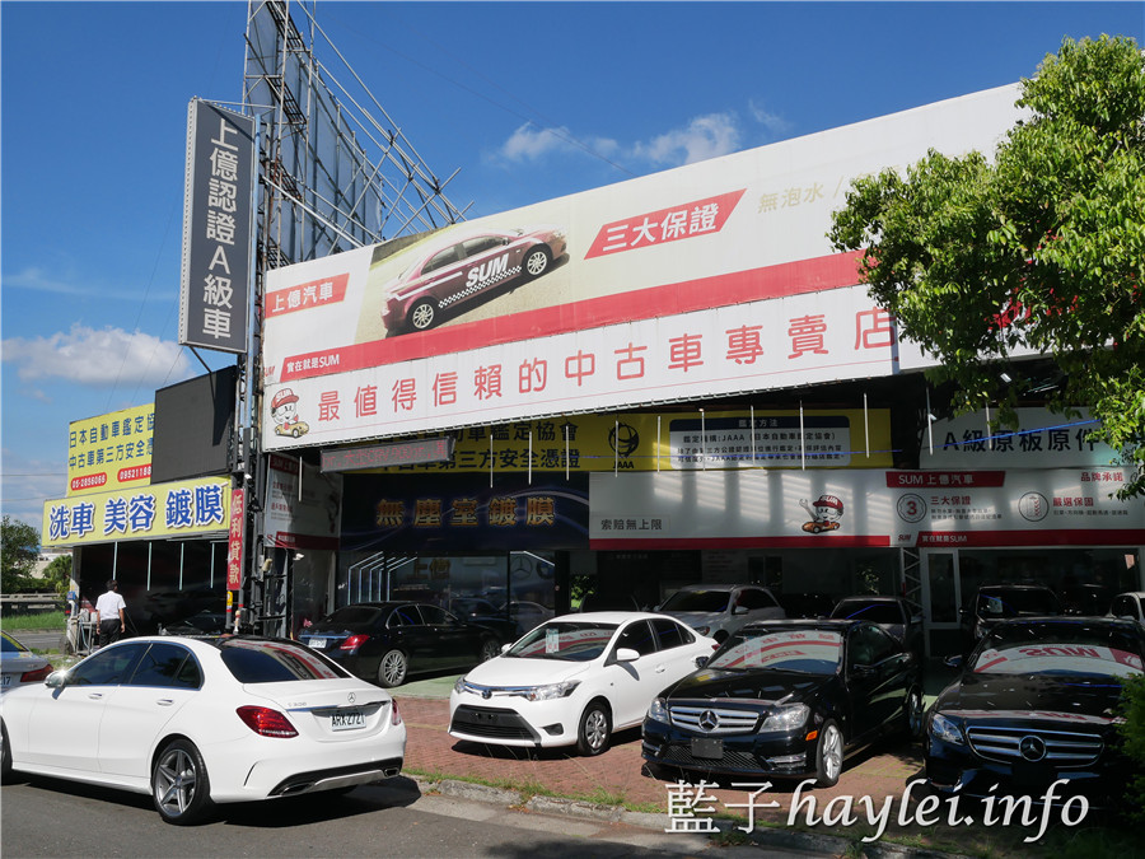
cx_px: 572
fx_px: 992
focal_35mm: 30
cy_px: 430
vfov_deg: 46.8
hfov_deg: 60.0
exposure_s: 1/1300
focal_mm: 15
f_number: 5.6
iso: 200
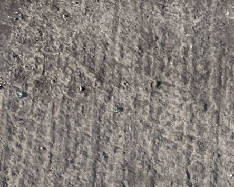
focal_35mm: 117
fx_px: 810
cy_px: 498
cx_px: 279
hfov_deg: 15.8
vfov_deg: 10.6
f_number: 1.6
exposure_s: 1/5319
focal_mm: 5.1
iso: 50
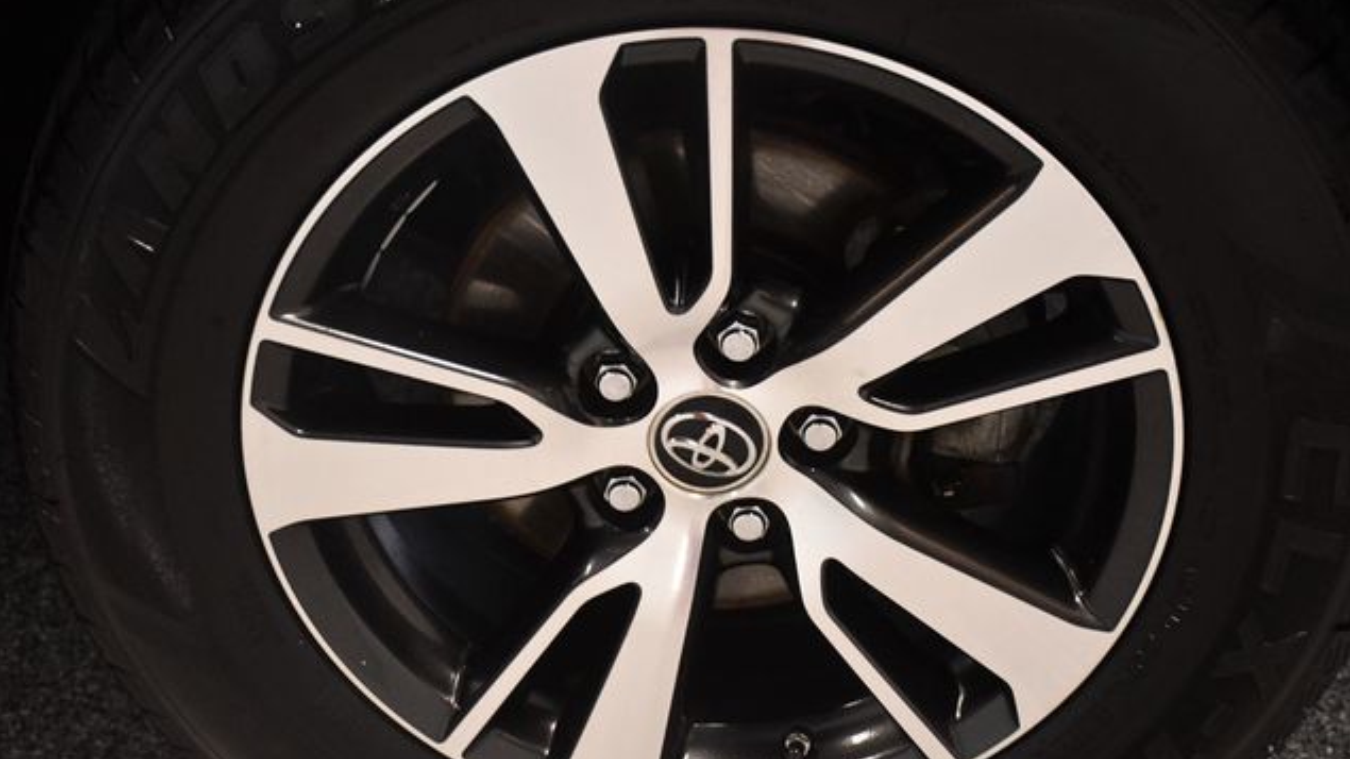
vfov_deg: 15.9
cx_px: 672
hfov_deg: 27.9
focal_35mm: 76
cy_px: 438
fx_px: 2720
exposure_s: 1/100
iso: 3200
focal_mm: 48
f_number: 4.5
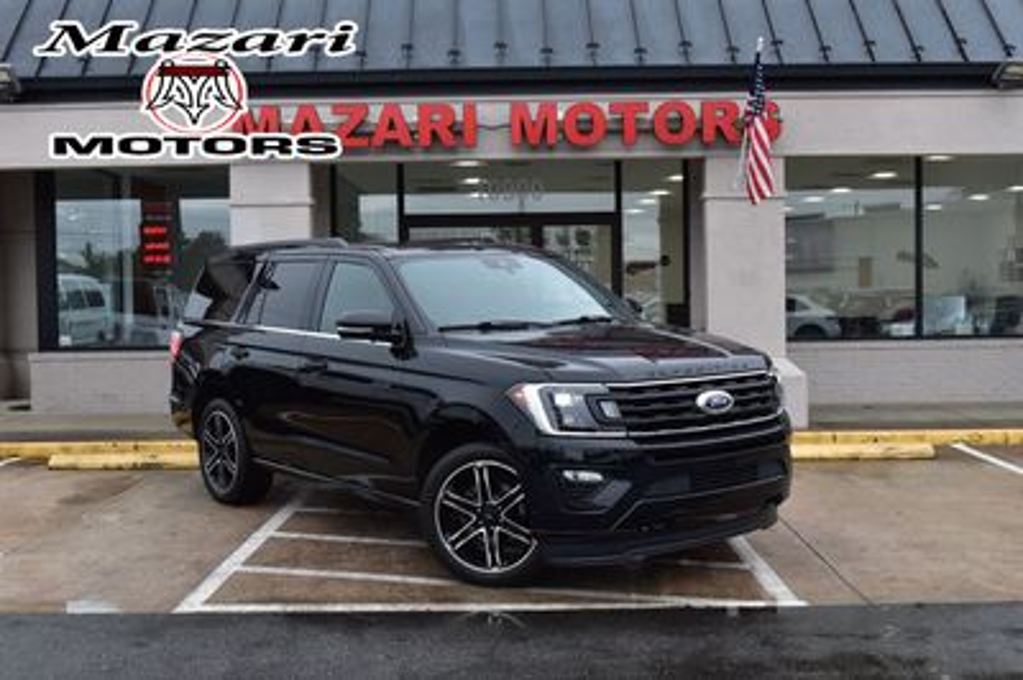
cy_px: 340
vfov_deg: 30.8
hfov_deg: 45.0
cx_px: 512
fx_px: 1235
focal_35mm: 44
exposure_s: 1/100
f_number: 9
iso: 400
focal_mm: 29
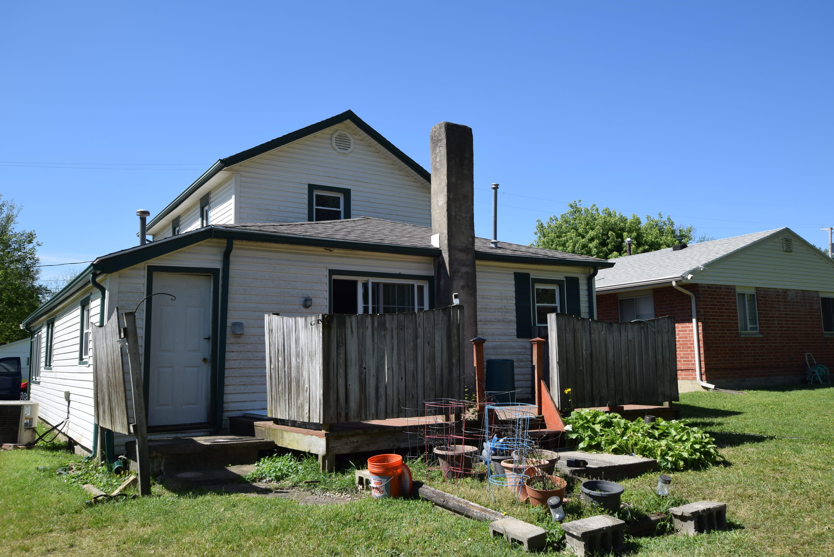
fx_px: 696
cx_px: 417
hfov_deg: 61.9
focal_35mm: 30
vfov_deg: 43.7
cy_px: 278
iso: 200
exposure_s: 1/250
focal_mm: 20
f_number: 8
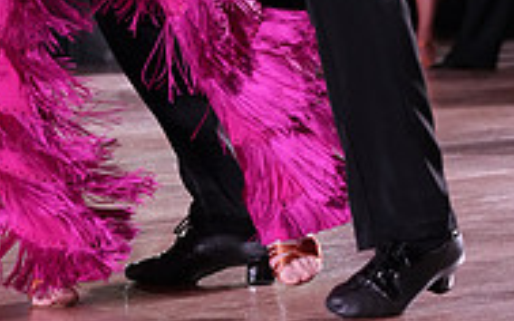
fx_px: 4607
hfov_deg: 6.4
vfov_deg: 4.0
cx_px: 184
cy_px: -188
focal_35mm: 329
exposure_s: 1/320
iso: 5000
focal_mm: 105
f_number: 5
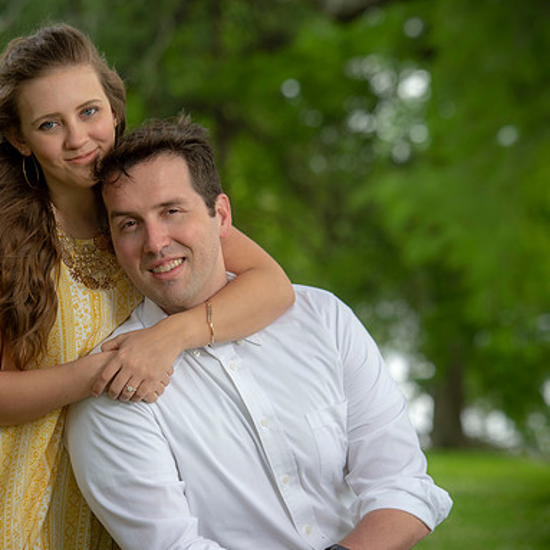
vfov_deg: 9.7
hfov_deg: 9.7
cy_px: 276
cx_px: 208
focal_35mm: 180
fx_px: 3236
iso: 125
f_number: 5.6
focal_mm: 140
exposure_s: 1/125
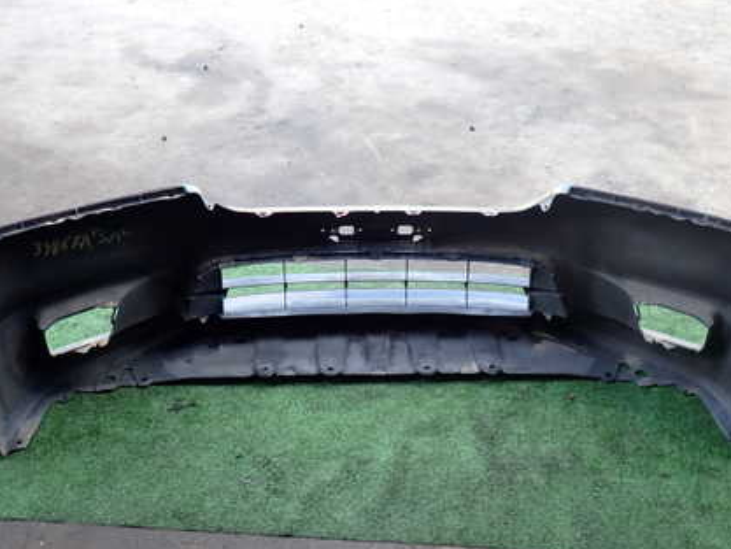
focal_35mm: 36
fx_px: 760
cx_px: 370
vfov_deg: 39.7
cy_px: 289
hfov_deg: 51.3
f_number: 2
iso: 100
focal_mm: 4.5
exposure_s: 1/200
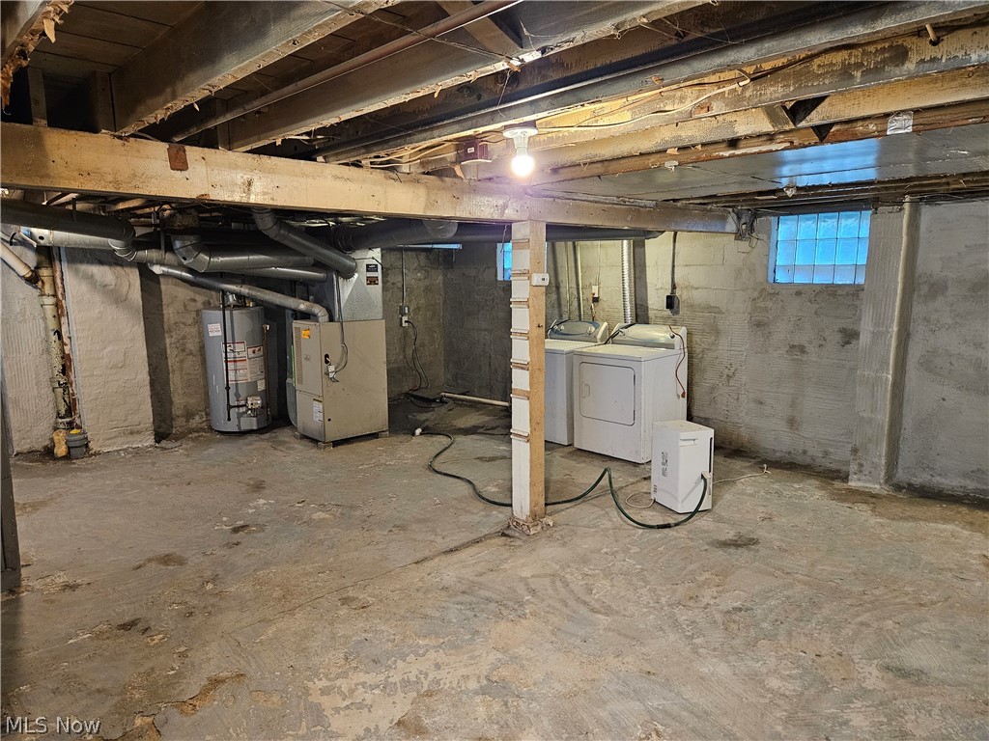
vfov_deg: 58.9
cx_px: 494
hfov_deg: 73.9
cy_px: 370
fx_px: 657
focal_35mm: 23
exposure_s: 1/40
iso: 640
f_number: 1.8
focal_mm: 5.4
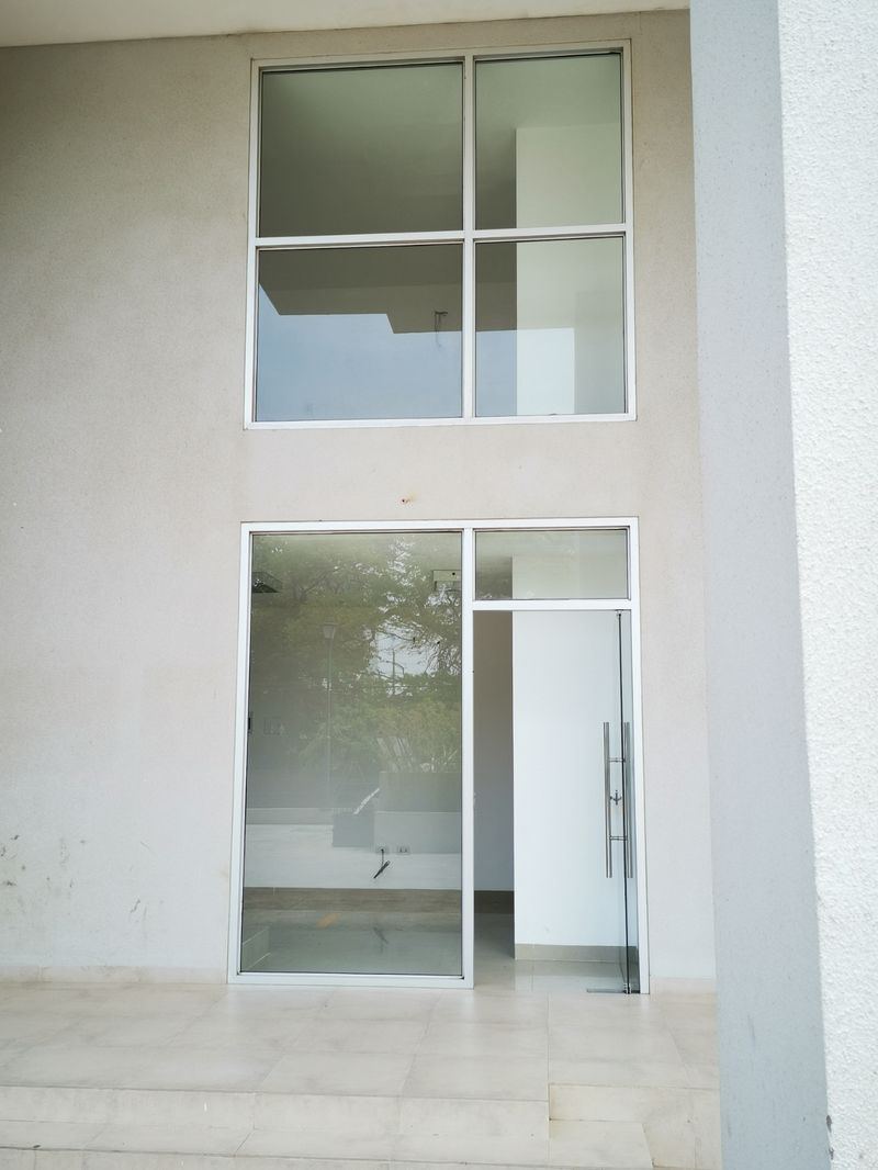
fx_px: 1116
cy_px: 585
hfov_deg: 43.0
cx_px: 439
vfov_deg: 55.3
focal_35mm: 33
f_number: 1.8
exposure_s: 1/797
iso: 50
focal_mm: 4.75
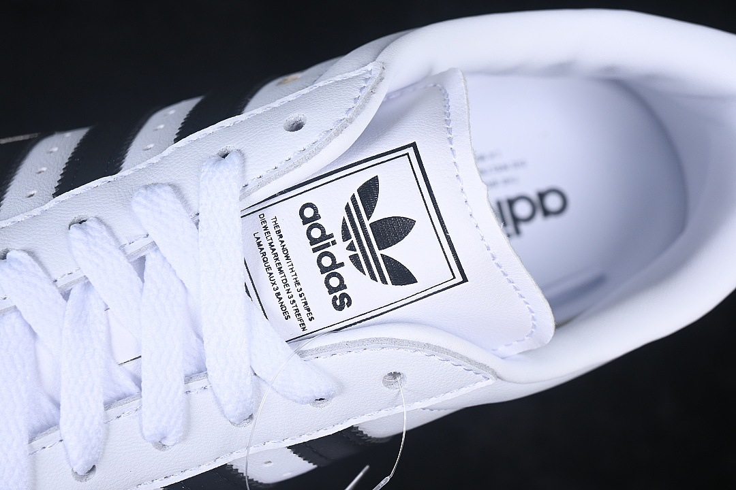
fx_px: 1533
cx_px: 368
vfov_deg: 18.2
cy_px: 245
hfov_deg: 27.0
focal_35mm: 75
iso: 160
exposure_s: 1/80
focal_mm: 50
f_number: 7.1
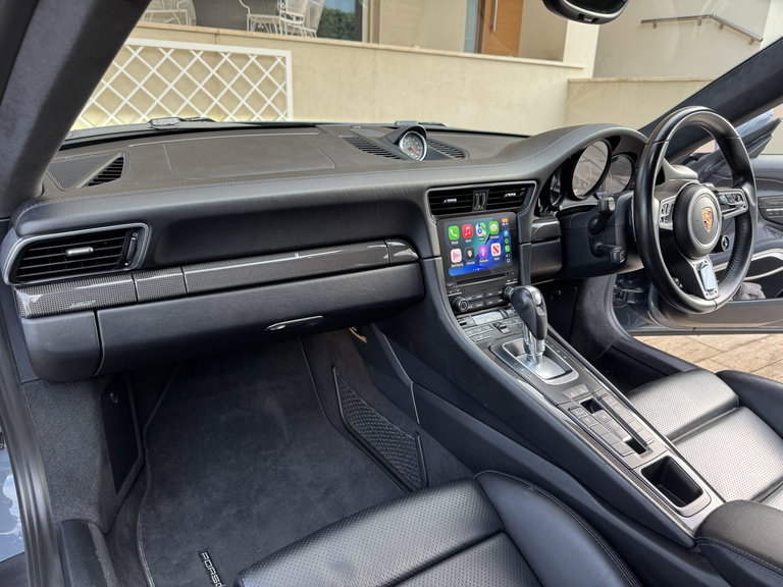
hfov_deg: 71.6
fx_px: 543
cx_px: 392
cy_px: 294
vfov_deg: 56.8
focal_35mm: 24
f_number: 1.78
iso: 160
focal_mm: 6.76
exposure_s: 1/121
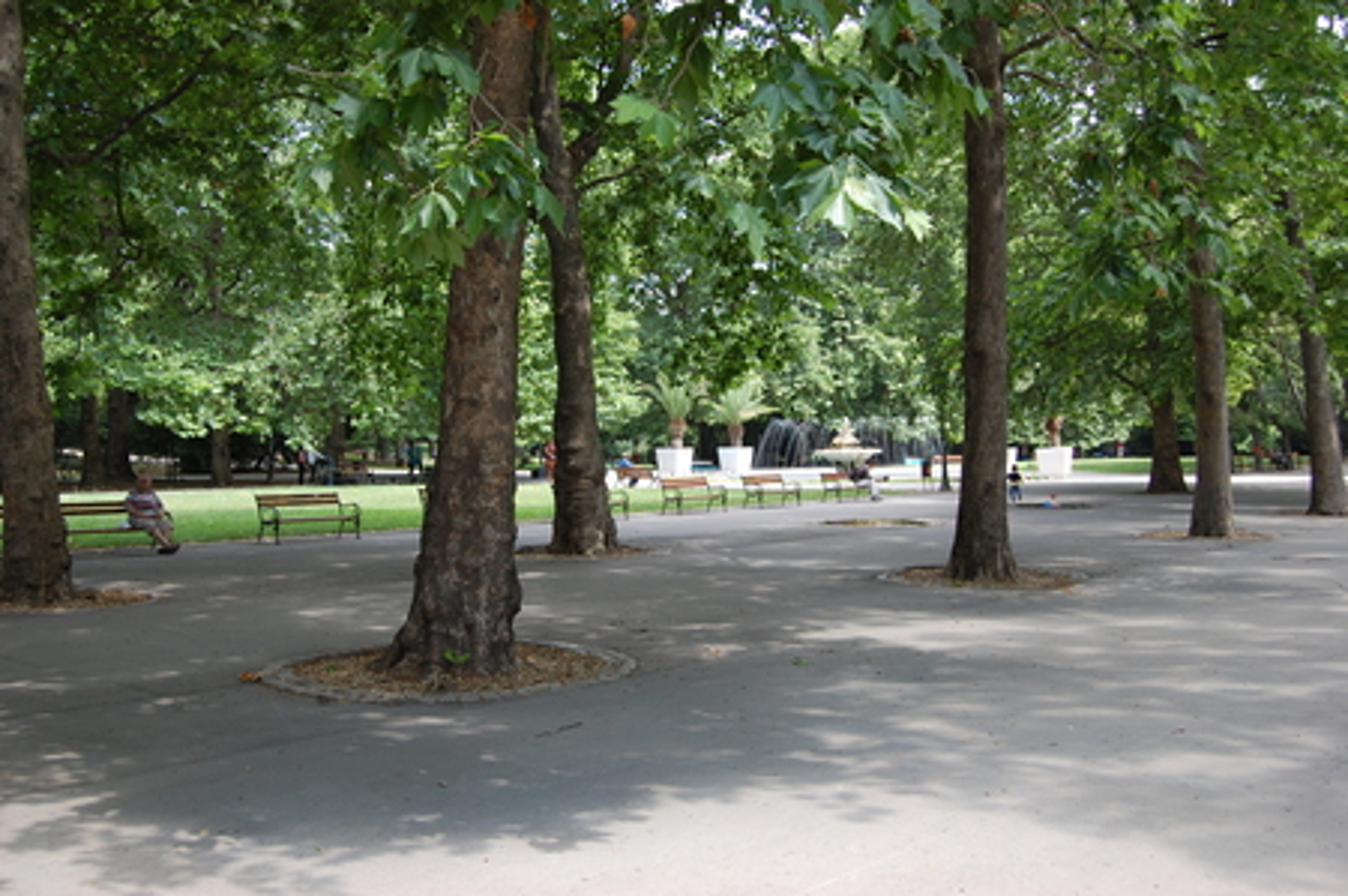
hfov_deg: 53.2
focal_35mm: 36
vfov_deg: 36.8
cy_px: 448
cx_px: 674
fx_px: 1347
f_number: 5.6
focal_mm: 24
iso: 220
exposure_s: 1/125
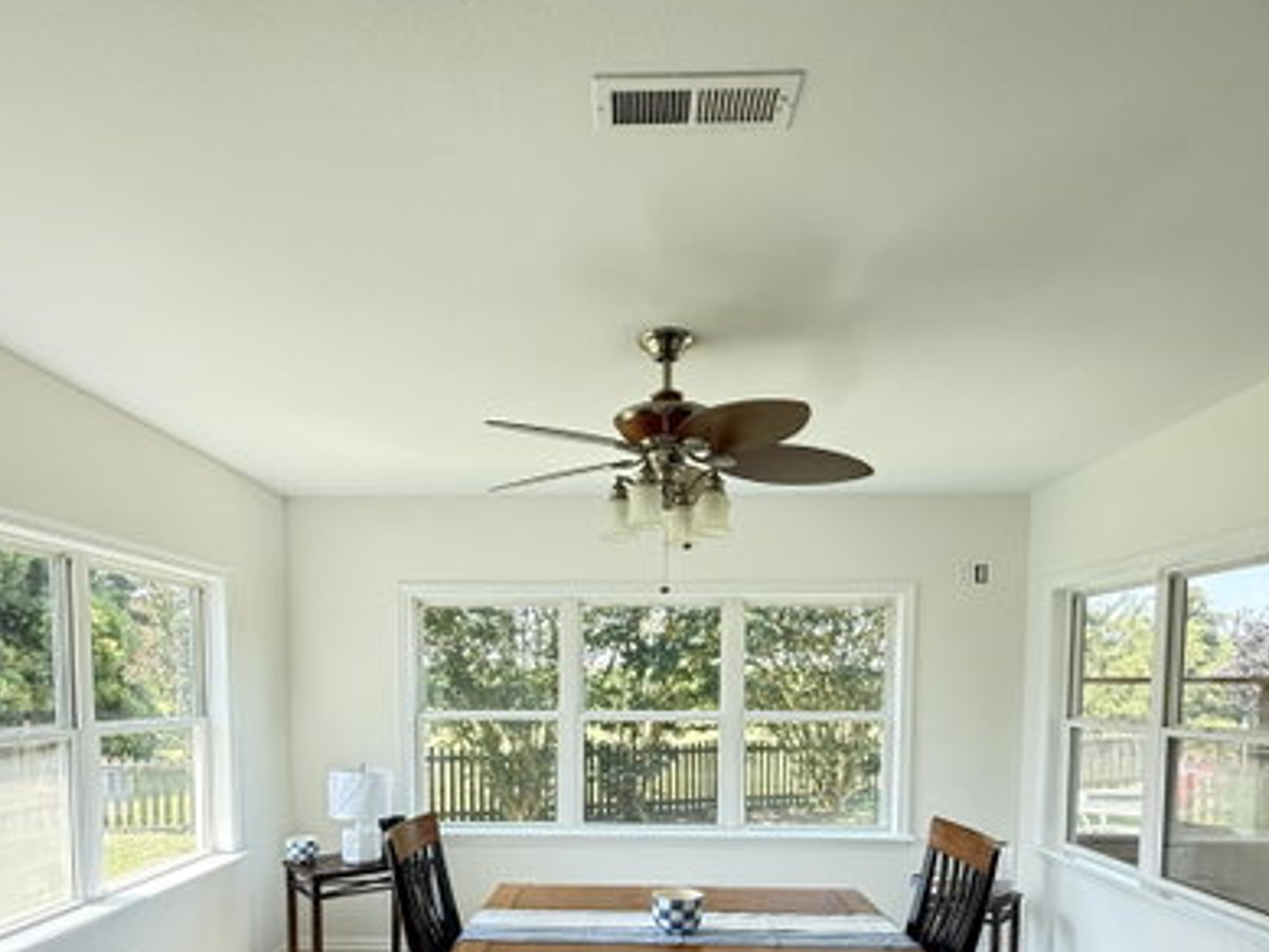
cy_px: 737
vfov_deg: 55.5
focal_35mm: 23
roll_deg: -0.2
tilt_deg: -3.6
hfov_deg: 73.9
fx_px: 843
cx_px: 612
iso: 125
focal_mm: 2.22
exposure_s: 1/99
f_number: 2.2
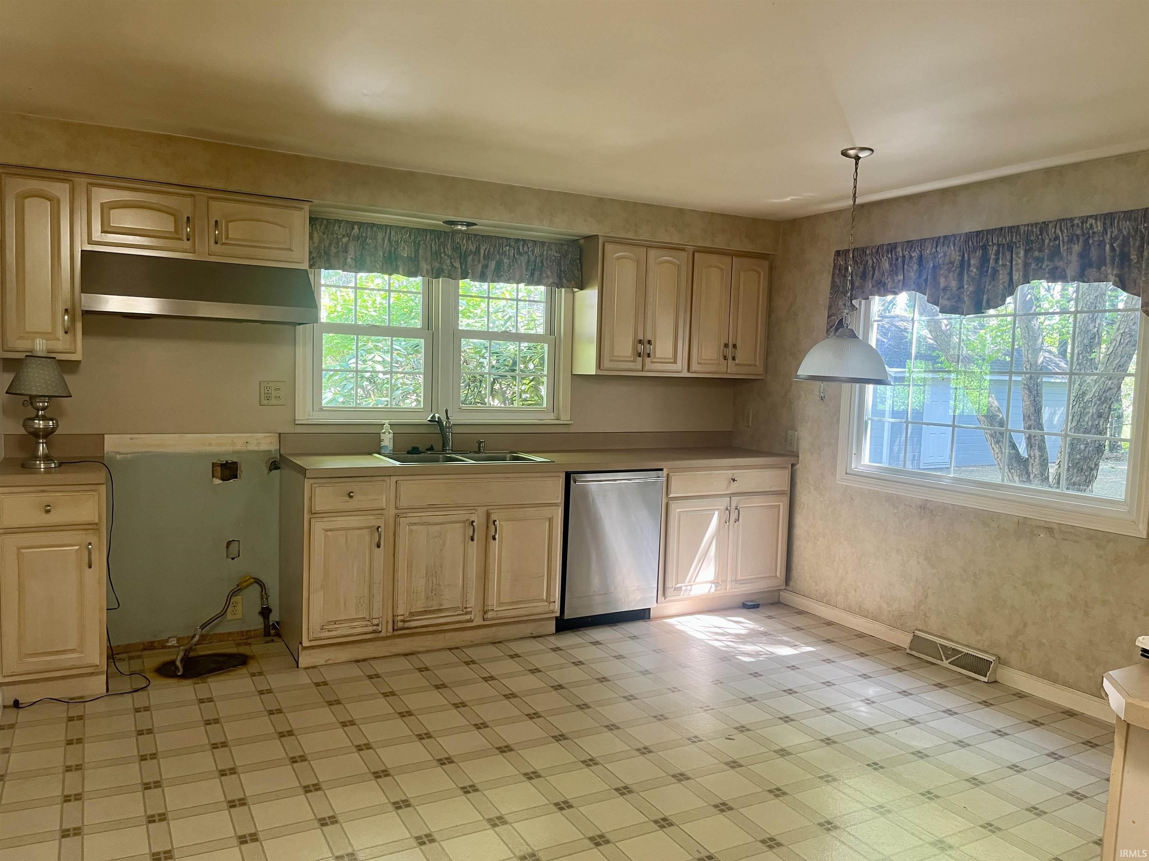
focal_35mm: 26
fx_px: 863
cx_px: 574
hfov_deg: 67.3
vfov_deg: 53.1
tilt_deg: -4.7
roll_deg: -1.7
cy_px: 430
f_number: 1.6
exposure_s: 1/60
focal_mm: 5.1
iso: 80
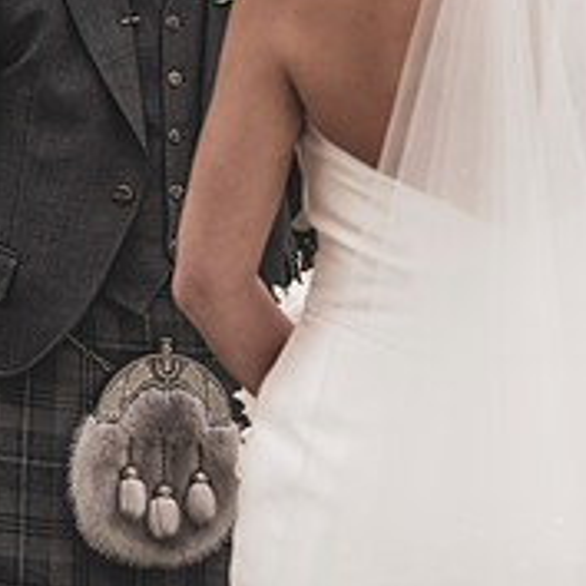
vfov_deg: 6.0
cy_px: 13
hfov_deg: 6.0
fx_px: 5573
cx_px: 159
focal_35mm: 291
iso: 250
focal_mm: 135
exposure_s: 1/320
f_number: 5.6
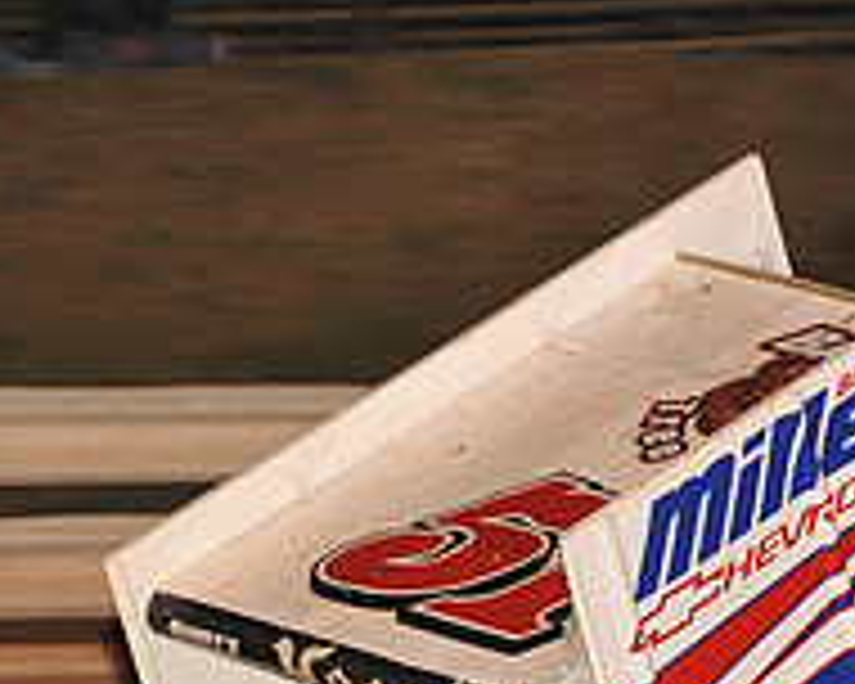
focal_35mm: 444
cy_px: 756
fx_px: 11235
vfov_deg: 3.5
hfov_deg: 4.4
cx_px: 396
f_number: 6.3
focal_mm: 155
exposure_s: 1/250
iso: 800
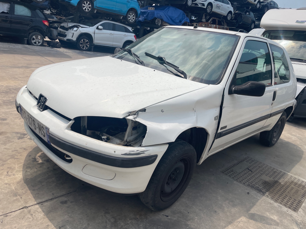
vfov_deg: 53.1
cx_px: 153
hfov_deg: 67.3
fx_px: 230
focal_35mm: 26
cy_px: 114
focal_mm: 4.2
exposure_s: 1/6135
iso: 32
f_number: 1.6
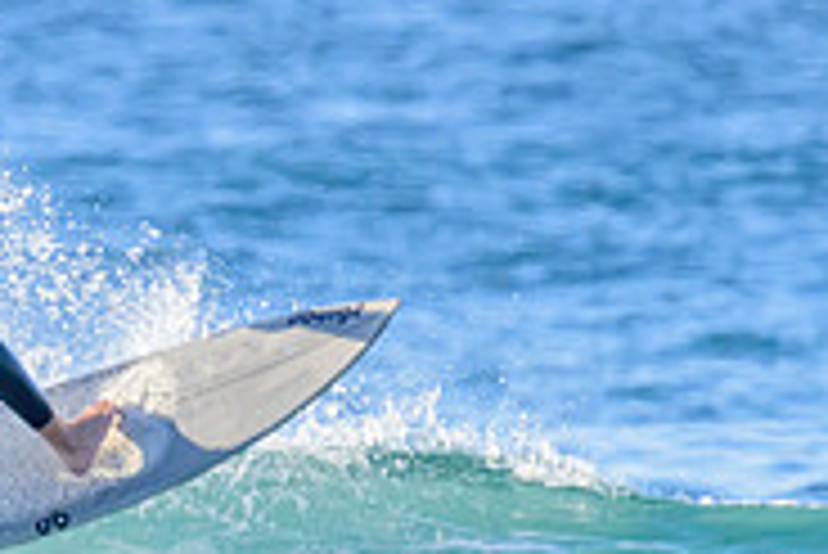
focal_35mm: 1931
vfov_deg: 0.7
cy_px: 553
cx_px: 132
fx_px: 44447
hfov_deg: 1.1
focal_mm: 560
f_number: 11
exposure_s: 1/2000
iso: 2800
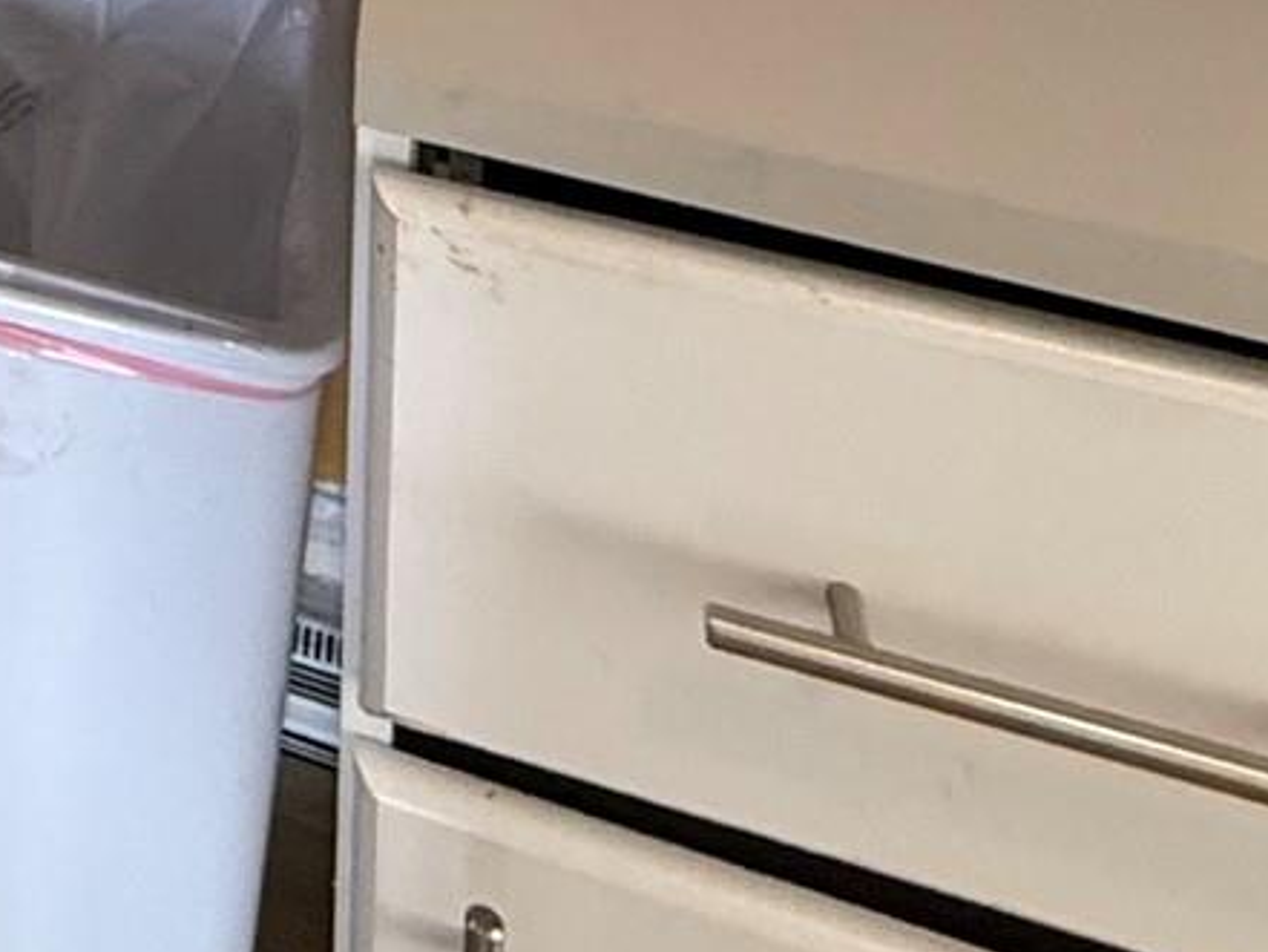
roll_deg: +2.3
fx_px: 2382
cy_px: -1044
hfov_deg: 24.0
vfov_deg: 16.3
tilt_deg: -10.2
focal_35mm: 65
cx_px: -589
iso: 320
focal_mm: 2.22
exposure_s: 1/60
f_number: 2.2
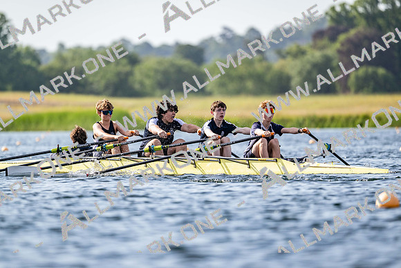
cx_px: 200
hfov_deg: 5.2
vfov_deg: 3.4
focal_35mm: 400
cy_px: 134
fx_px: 4456
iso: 360
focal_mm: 400
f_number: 4.5
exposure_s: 1/2500
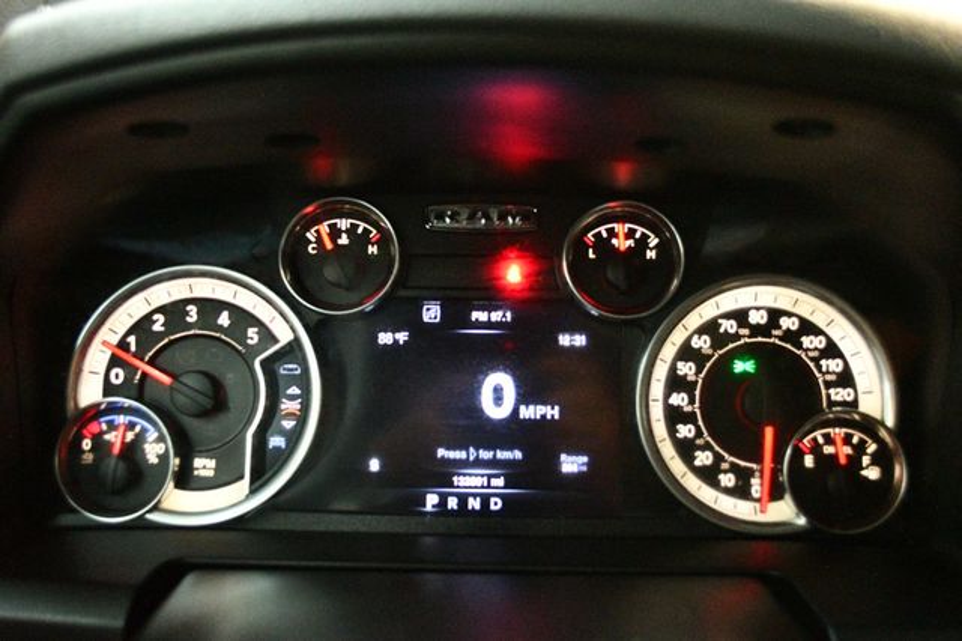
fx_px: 961
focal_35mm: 36
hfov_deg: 53.2
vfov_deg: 36.8
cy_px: 320
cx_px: 481
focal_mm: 24
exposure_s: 1/60
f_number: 4
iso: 10000
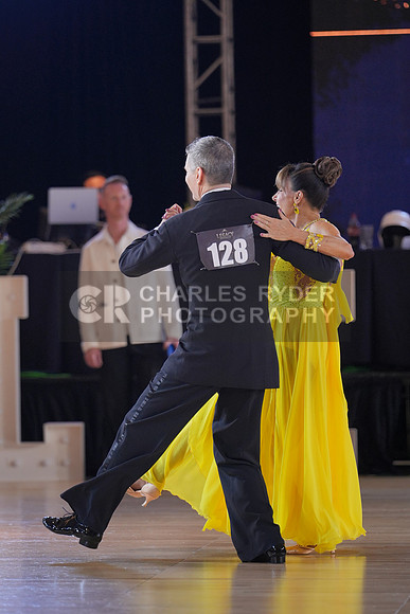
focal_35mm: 193
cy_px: 307
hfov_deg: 7.1
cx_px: 205
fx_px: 3295
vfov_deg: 10.7
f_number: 2
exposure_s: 1/500
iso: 800
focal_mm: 129
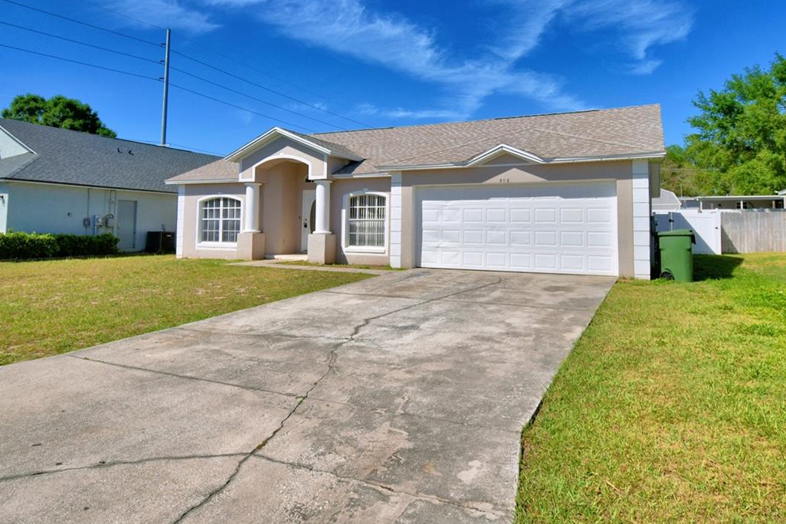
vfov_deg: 54.4
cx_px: 402
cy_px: 195
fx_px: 502
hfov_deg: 76.1
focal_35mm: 23
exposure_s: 1/2500
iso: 100
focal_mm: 10
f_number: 4.5
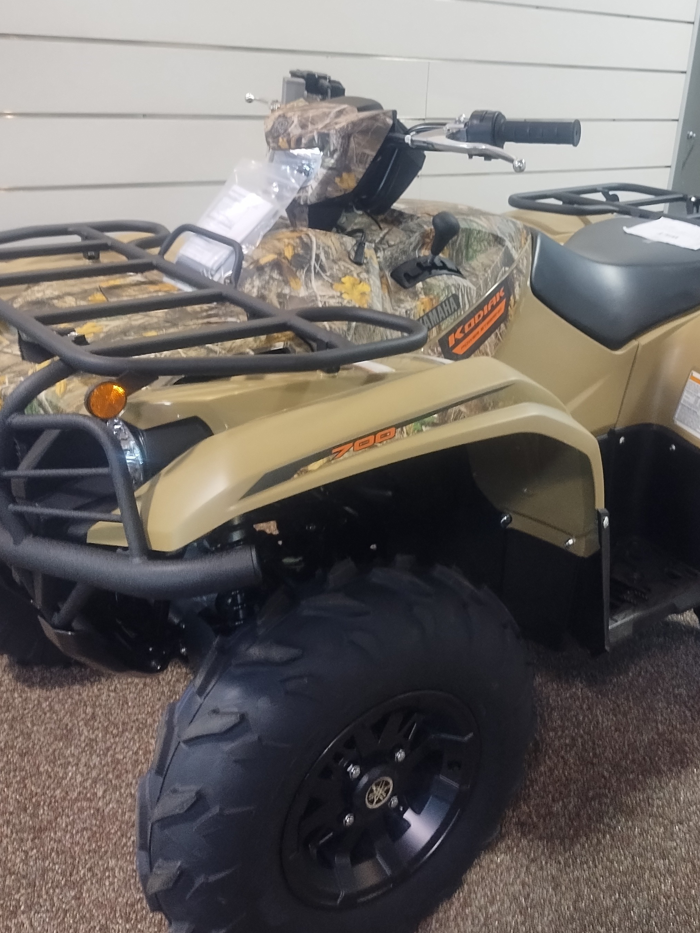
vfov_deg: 50.1
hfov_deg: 38.5
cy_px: 445
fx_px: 998
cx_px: 424
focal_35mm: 37
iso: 175
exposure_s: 1/24
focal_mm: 4.71
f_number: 1.7
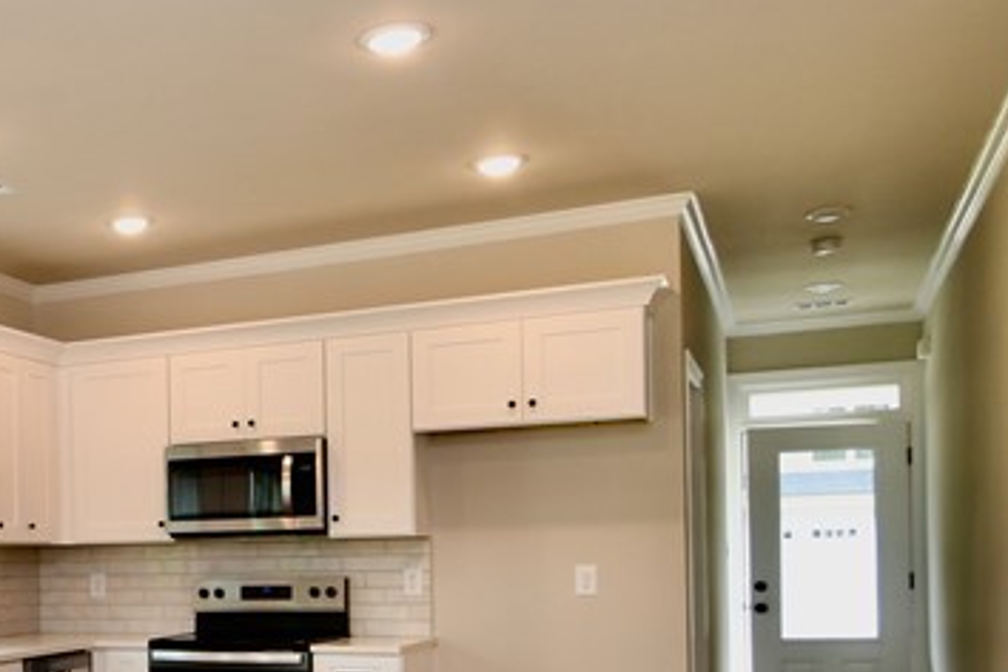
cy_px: 569
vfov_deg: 28.4
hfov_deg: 37.7
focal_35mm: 46
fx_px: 1288
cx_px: -20
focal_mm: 10
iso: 200
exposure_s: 1/60
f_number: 4
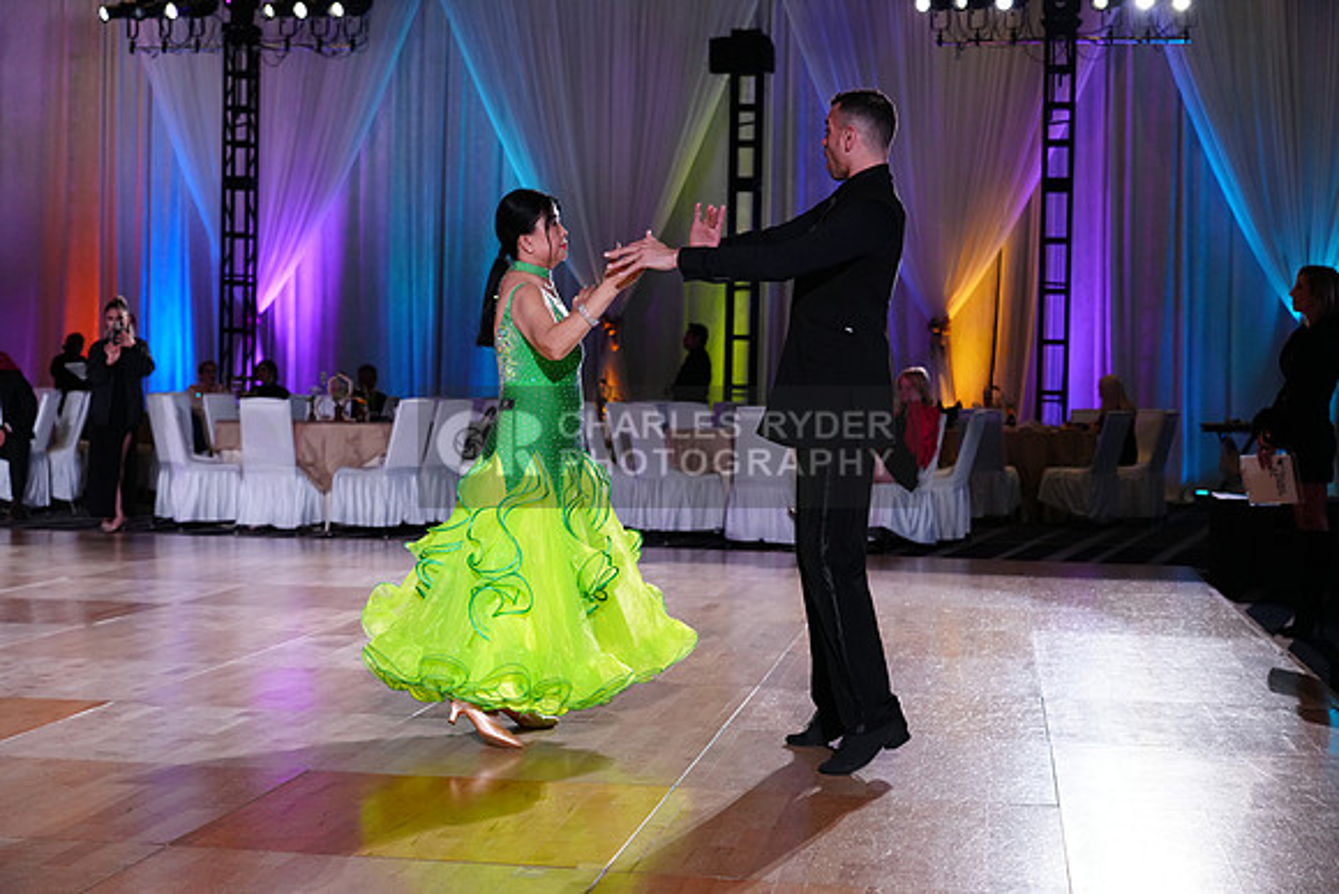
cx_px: 670
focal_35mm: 54
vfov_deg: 25.1
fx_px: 2009
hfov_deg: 36.9
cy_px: 447
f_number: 4
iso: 2500
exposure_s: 1/400
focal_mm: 54
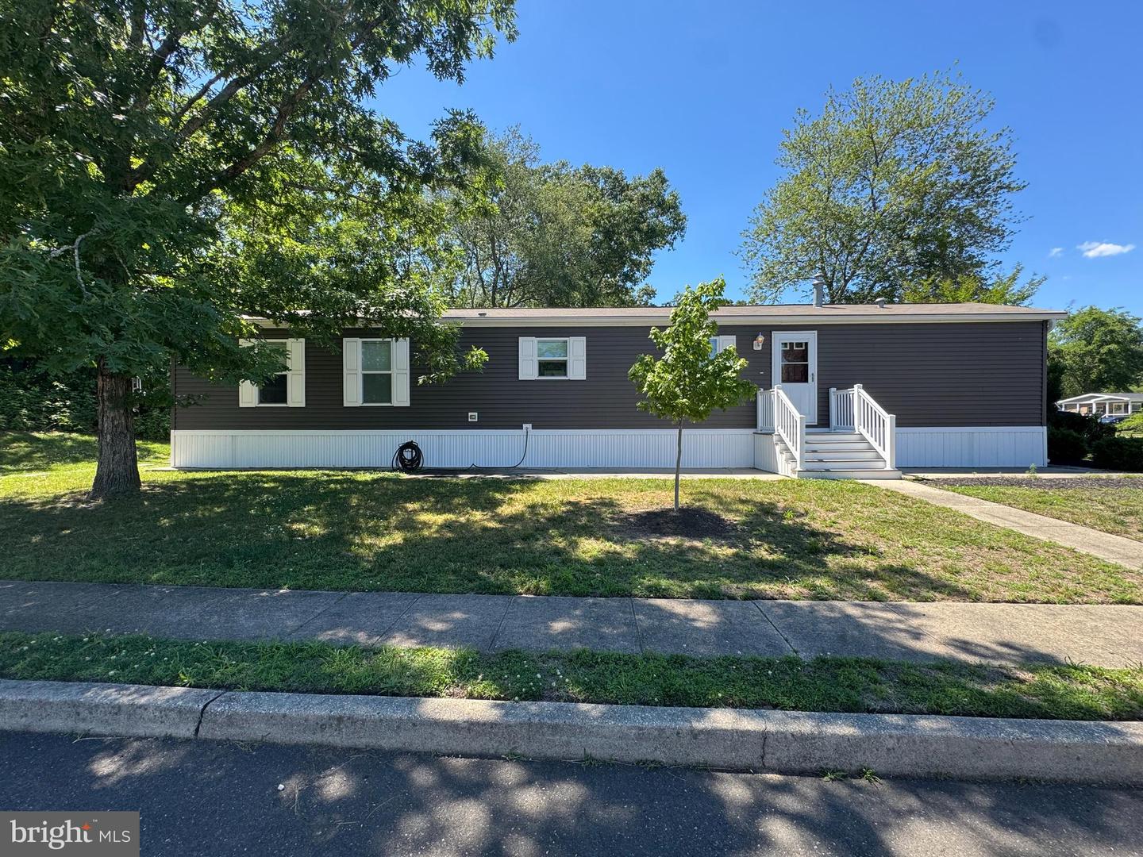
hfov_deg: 102.1
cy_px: 428
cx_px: 572
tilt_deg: -0.1
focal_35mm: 14
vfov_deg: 85.7
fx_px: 462
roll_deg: +0.4
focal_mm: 2.22
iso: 40
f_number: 2.2
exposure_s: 1/498
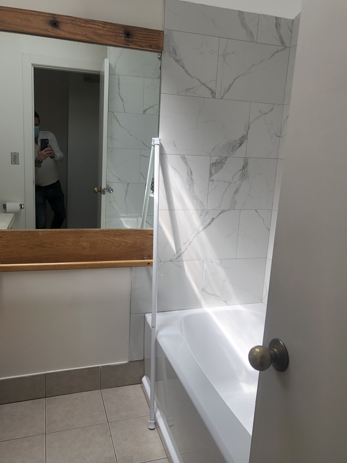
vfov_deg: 61.7
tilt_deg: -12.7
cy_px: 236
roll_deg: -5.8
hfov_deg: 48.2
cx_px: 176
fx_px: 388
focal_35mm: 29
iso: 20
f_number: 1.8
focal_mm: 4
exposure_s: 1/313
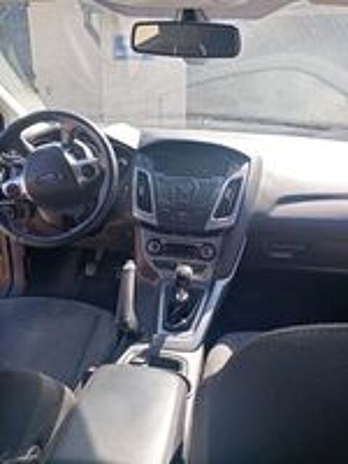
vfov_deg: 67.3
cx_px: 174
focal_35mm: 26
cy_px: 232
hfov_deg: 53.1
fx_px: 349
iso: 113
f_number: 1.8
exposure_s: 1/256
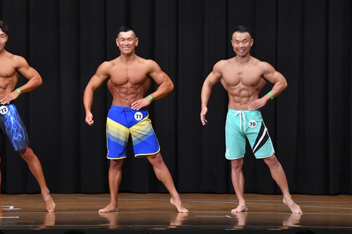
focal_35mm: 217
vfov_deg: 6.3
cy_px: 117
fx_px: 2121
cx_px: 176
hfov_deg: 9.5
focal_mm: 145
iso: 8000
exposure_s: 1/400
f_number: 5.6
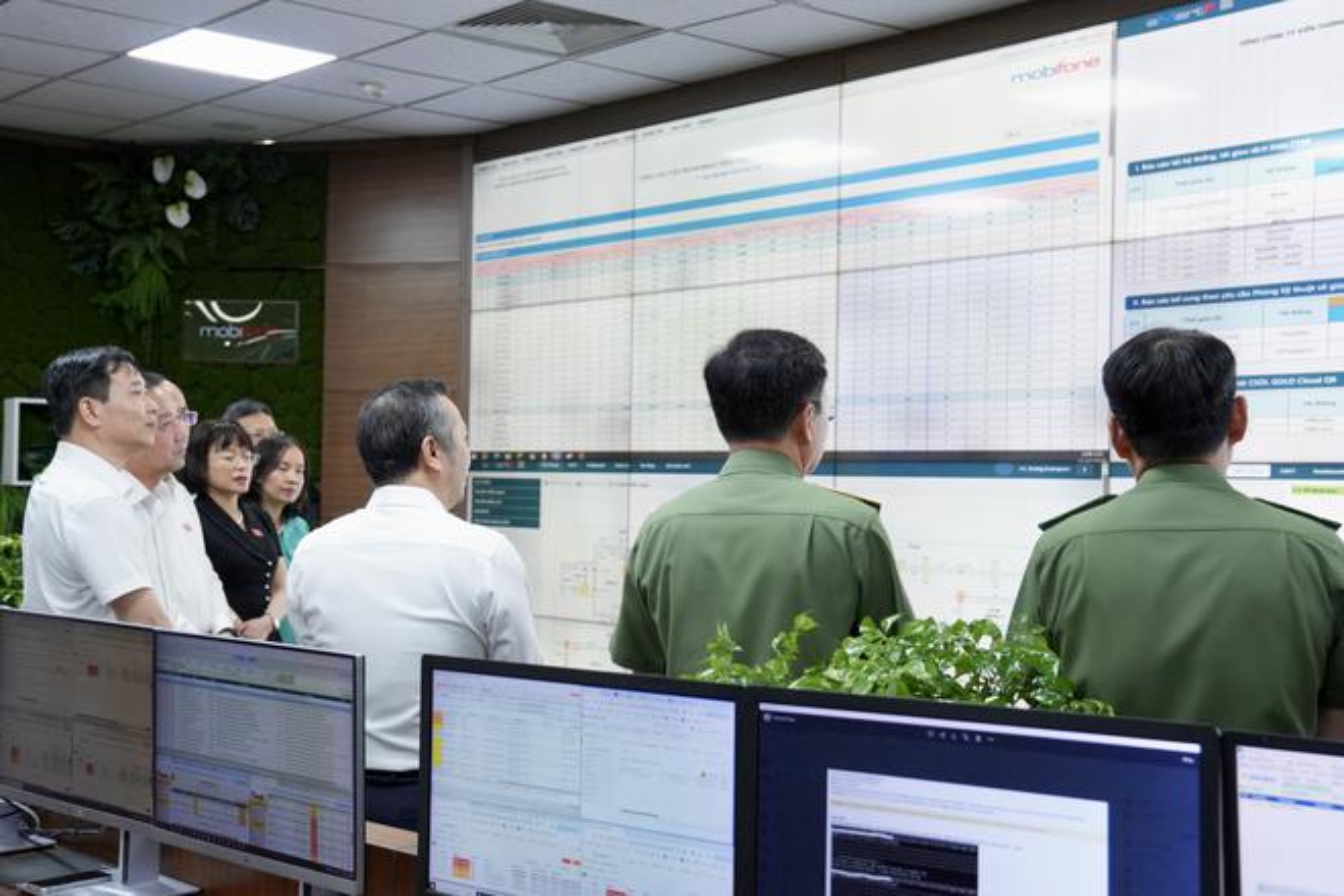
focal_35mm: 45
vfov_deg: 29.9
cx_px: 672
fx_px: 1680
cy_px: 448
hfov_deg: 43.6
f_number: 3.5
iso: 1250
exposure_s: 1/125
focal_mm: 30
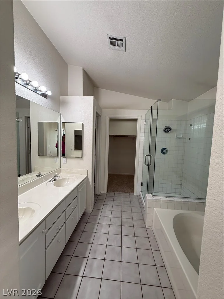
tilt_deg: -2.3
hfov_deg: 85.7
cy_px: 150
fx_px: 121
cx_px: 112
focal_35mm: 14
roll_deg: -2.2
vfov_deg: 102.1
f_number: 2.2
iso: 160
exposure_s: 1/120
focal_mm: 2.22
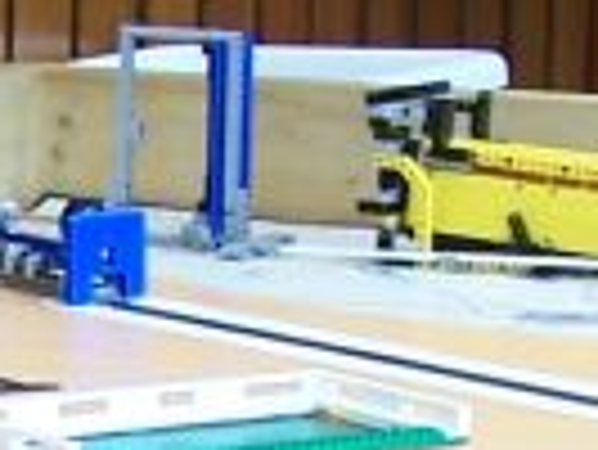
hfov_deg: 6.6
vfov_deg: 5.0
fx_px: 5049
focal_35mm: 292
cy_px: 896
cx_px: -445
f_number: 2.8
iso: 80
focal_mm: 6.3
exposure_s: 1/8
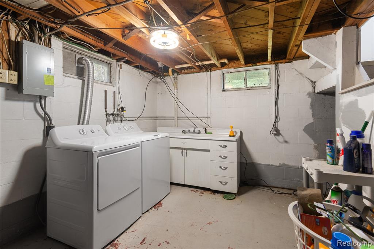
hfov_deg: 93.3
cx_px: 187
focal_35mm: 17
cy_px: 124
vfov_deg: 70.5
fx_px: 177
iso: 320
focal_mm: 17
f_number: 9
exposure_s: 1/2
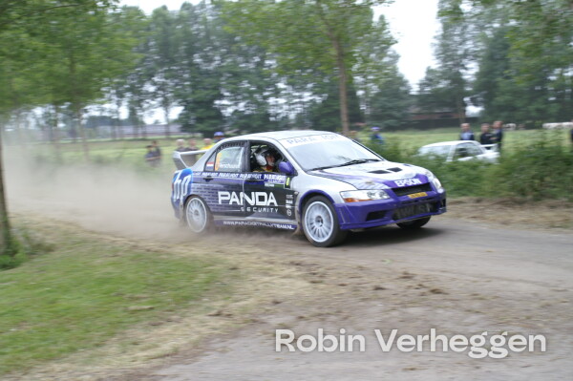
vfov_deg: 22.6
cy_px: 190
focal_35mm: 60
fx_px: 954
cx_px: 286
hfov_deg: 33.4
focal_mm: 40
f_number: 5.6
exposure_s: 1/80
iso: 125
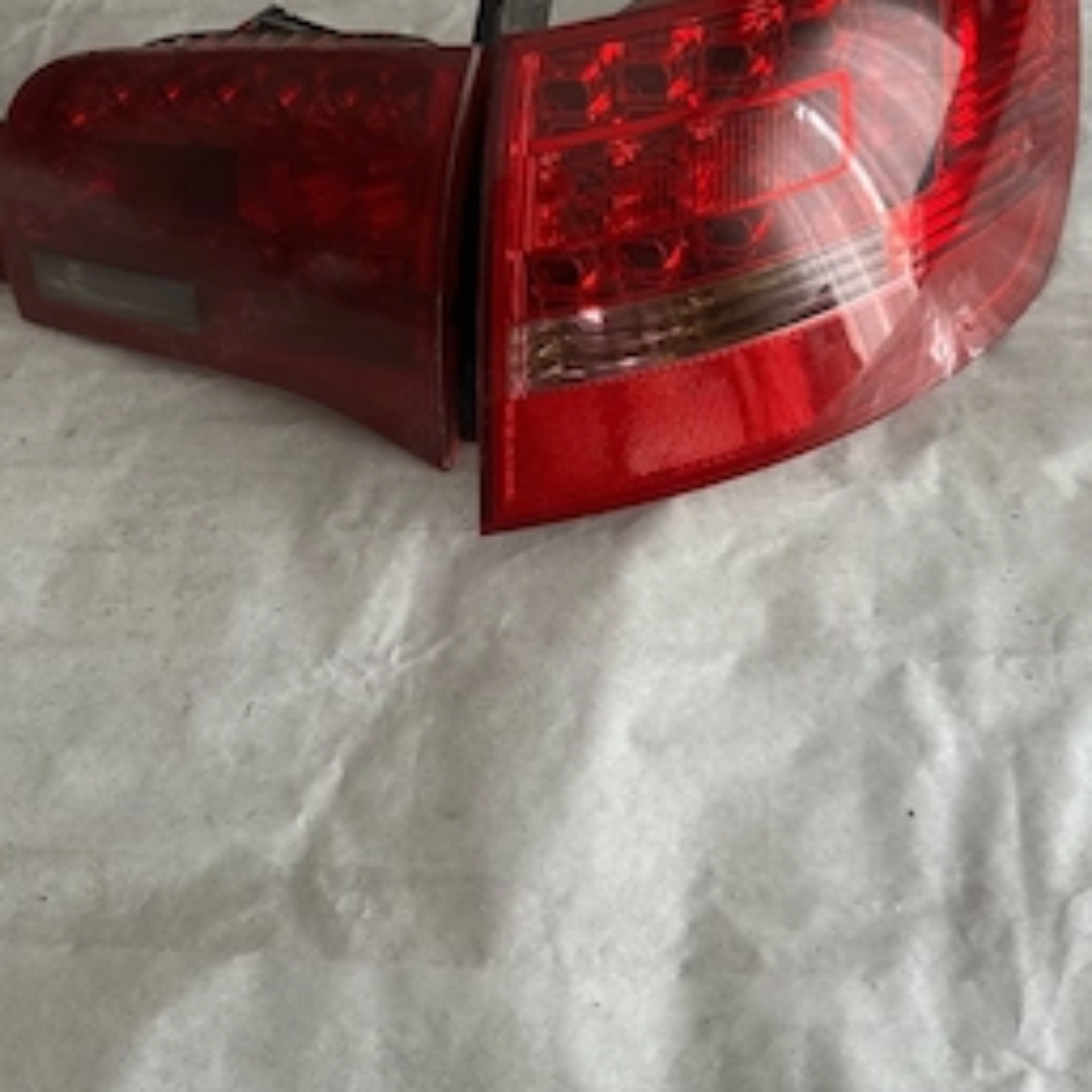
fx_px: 1178
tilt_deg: -60.9
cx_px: 620
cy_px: 404
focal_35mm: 33
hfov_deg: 49.6
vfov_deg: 49.2
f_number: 1.78
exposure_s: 1/85
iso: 250
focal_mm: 6.86
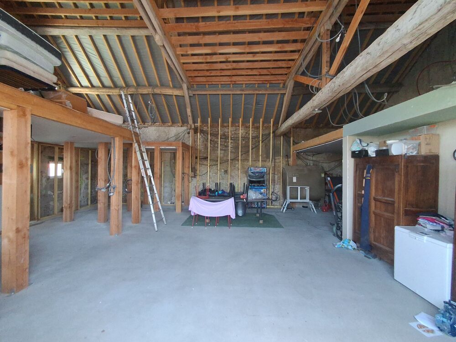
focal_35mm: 16
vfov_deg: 78.1
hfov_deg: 94.5
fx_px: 211
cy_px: 171
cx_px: 228
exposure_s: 1/50
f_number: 2.2
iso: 500
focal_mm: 1.64
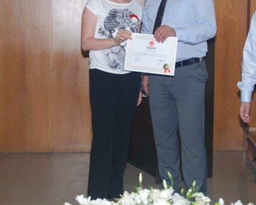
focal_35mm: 75
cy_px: 69
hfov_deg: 25.4
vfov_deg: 20.4
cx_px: 146
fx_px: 568
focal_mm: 28
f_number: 4
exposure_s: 1/60
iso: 200
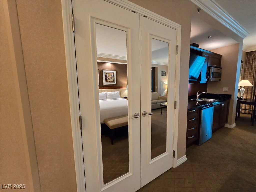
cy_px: 96
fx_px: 96
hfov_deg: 106.2
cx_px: 128
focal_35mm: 13
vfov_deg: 89.9
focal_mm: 2.2
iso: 800
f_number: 2.2
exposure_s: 1/60.2
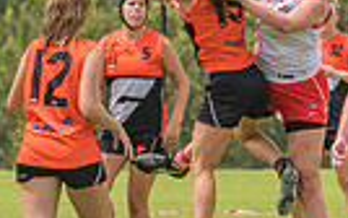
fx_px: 19753
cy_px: -46
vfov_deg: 0.6
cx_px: 255
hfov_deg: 1.0
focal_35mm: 2081
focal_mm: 300
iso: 800
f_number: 10
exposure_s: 1/1250
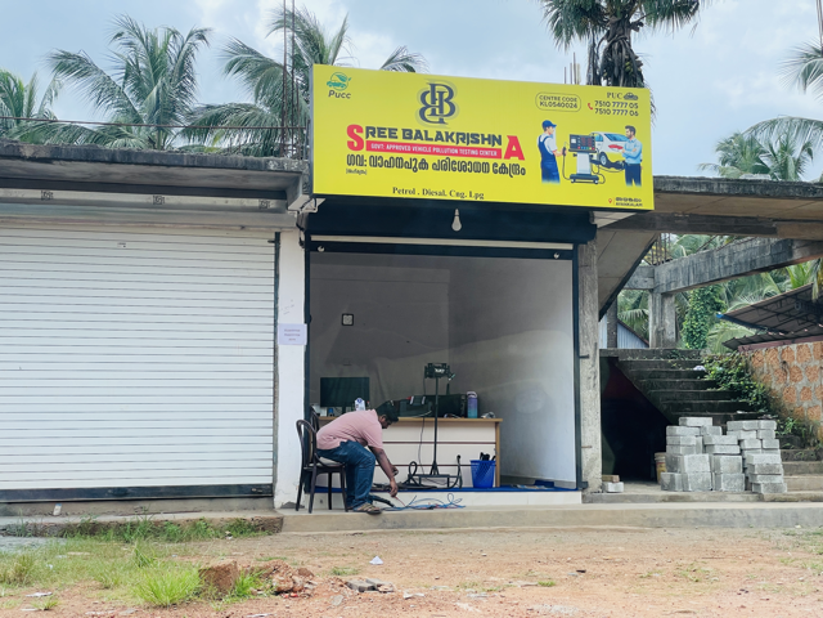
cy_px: 309
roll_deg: +0.7
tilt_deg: +6.2
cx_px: 412
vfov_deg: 28.0
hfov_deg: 36.8
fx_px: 1236
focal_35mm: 52
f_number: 2
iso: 25
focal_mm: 6
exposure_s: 1/384
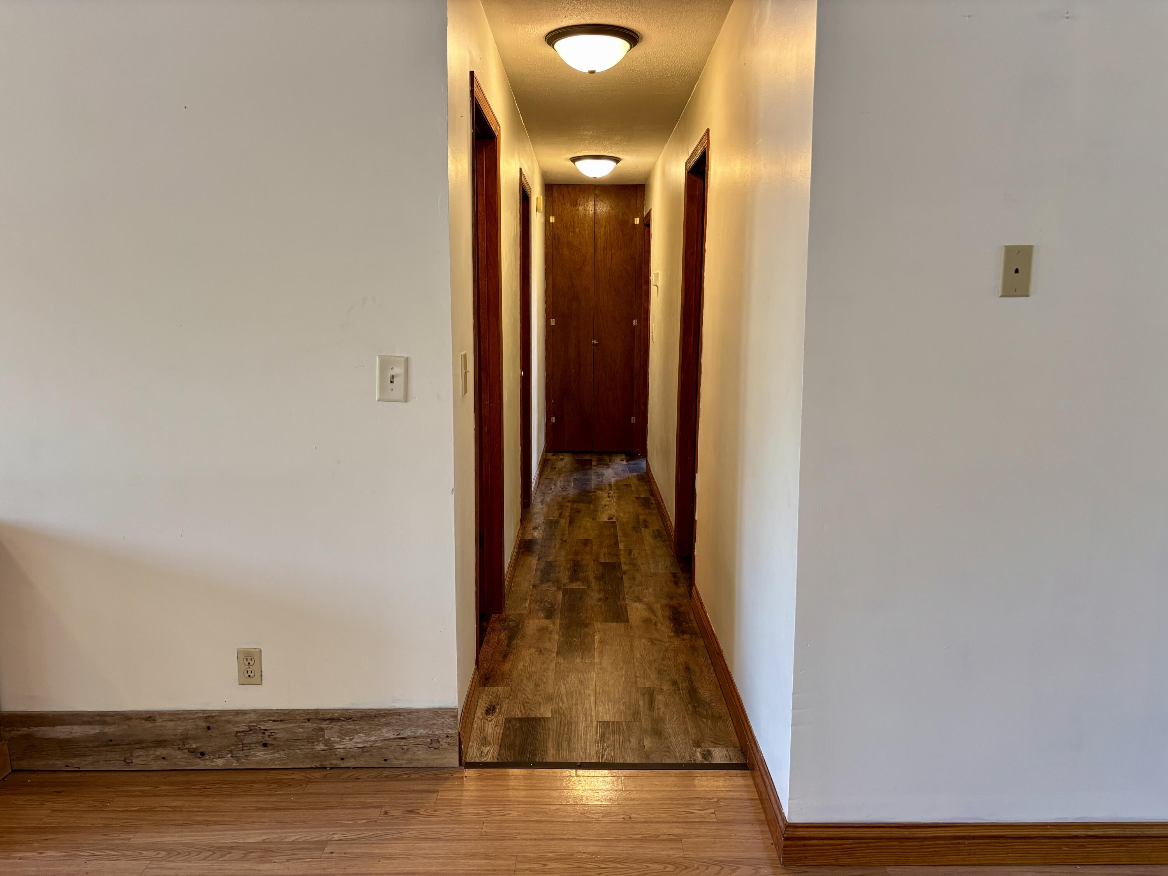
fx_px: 877
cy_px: 438
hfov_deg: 67.3
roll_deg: +0.4
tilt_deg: -8.9
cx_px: 584
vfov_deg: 53.1
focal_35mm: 26
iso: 160
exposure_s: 1/60
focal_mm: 5.96
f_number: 1.6
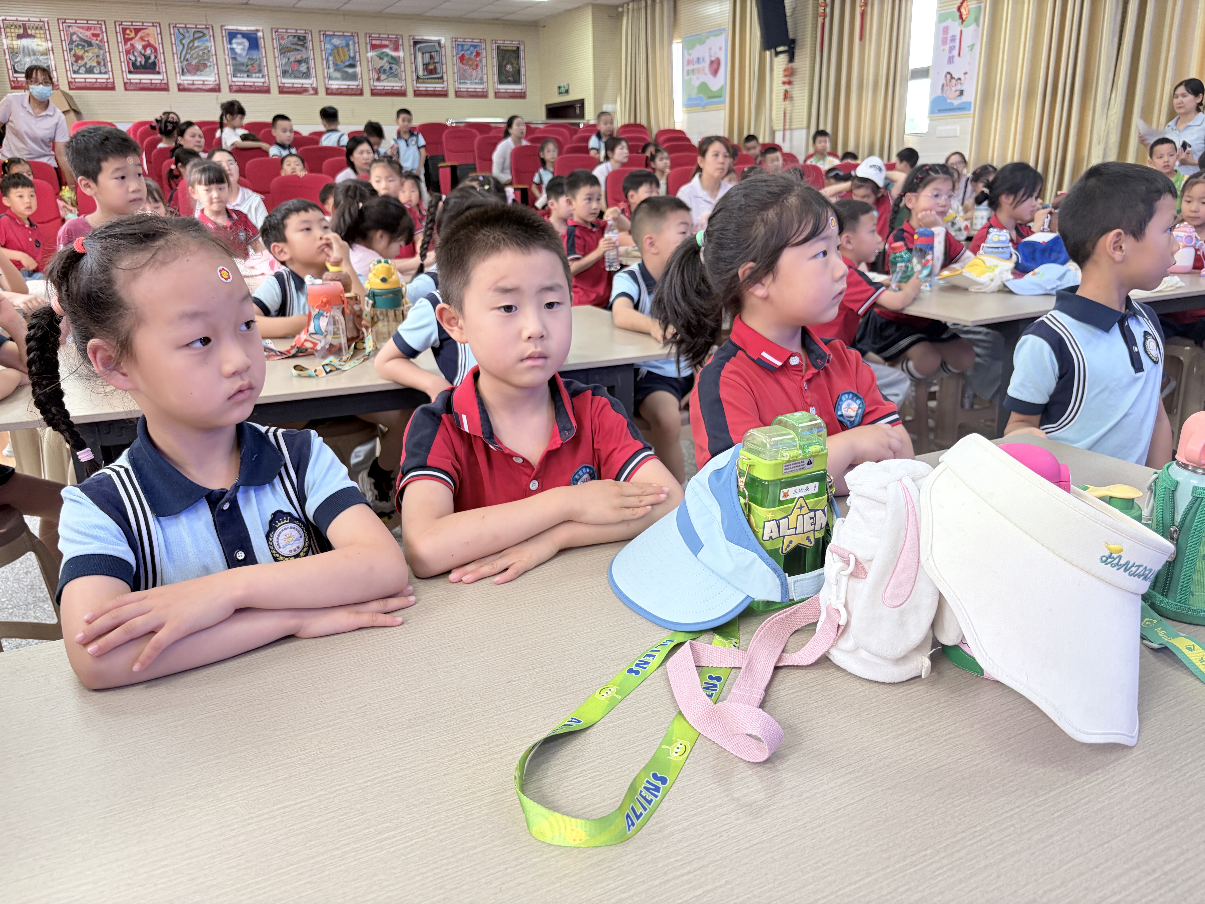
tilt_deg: -17.1
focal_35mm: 26
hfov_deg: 67.3
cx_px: 602
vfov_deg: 53.1
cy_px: 452
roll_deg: +1.2
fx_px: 905
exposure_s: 1/75
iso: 125
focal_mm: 5.96
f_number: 1.6
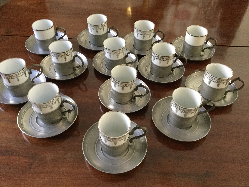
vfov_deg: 45.4
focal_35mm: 31
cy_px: 94
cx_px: 124
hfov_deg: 58.4
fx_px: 223
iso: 250
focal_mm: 3.3
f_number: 2.4
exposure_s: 1/33
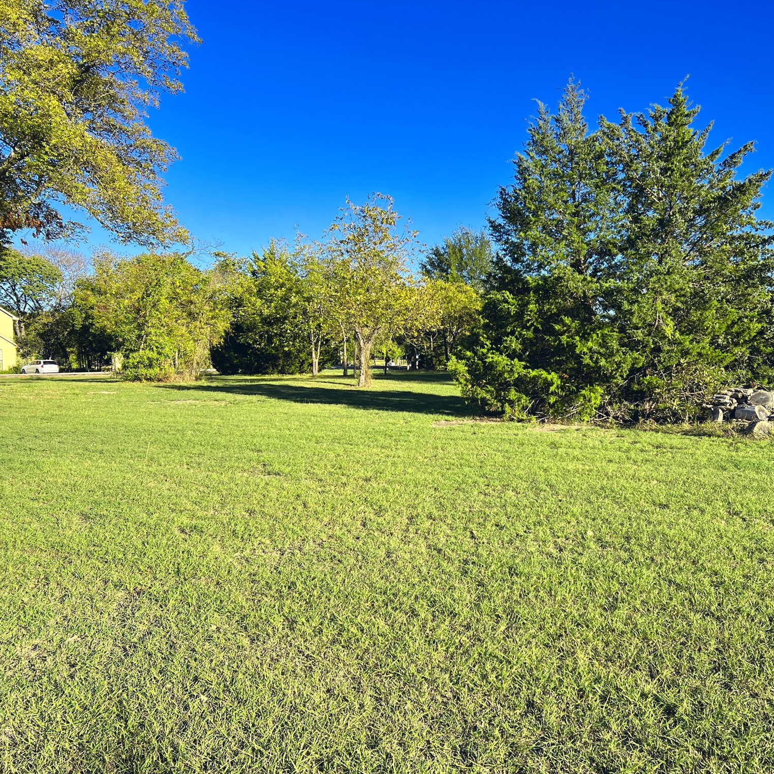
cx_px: 464
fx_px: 784
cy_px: 384
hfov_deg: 52.2
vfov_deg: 52.5
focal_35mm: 31
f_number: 1.5
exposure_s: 1/2457
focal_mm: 5.7
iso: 50
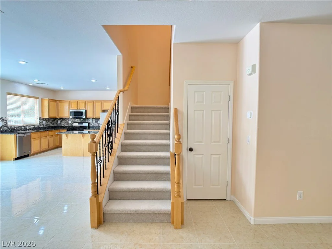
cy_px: 124
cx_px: 166
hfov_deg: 71.6
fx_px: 230
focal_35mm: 24
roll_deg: -0.4
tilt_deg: -0.5
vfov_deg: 56.8
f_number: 1.78
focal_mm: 6.76
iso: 125
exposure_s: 1/60
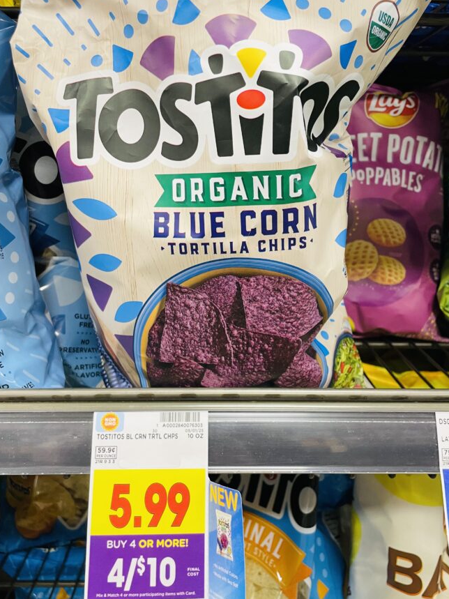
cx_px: 229
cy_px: 273
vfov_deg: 58.3
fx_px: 536
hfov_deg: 45.4
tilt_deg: -13.2
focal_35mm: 31
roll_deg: +0.0
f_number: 1.6
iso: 125
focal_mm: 4.2
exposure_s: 1/60
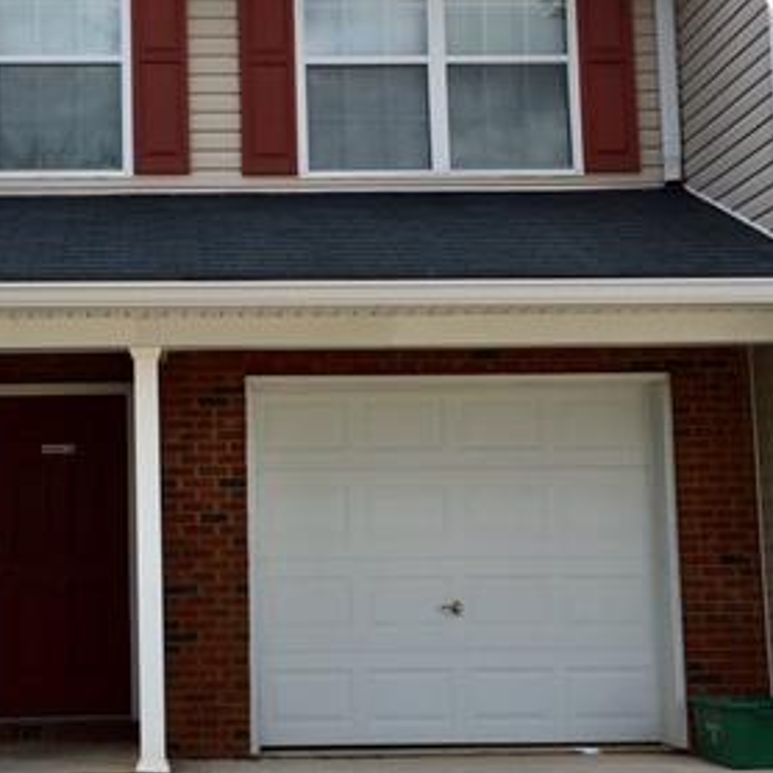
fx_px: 1491
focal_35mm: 59
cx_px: 197
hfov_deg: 28.7
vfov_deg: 29.1
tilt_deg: +7.6
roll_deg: +1.0
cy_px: 420
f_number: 2.2
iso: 25
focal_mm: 4.15
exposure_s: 1/1040
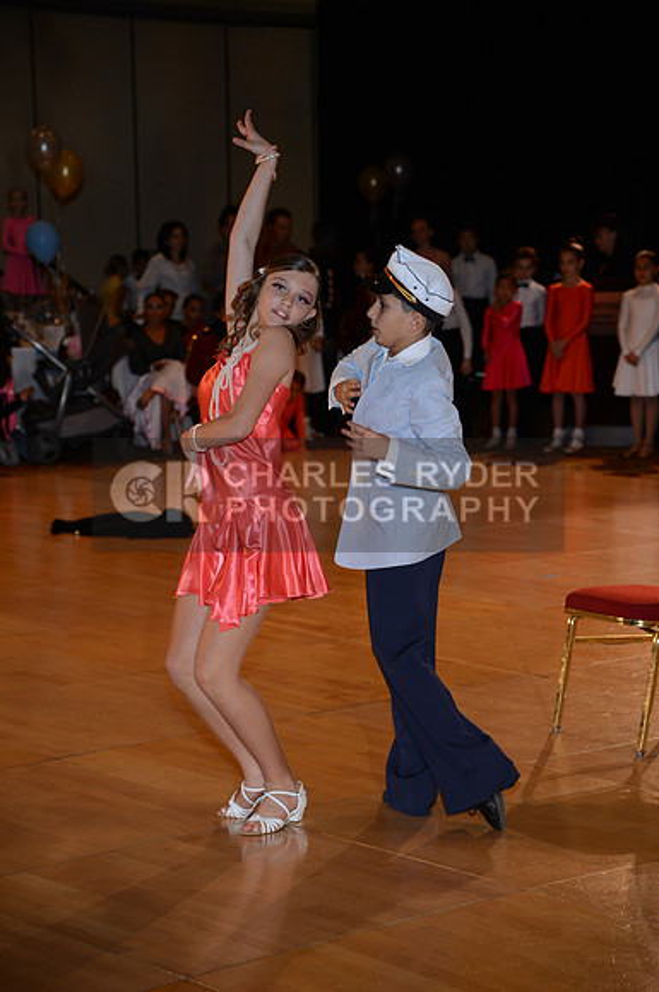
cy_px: 496
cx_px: 330
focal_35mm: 86
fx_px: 2368
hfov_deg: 15.8
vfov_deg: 23.7
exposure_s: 1/200
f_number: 4.5
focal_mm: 86
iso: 2000
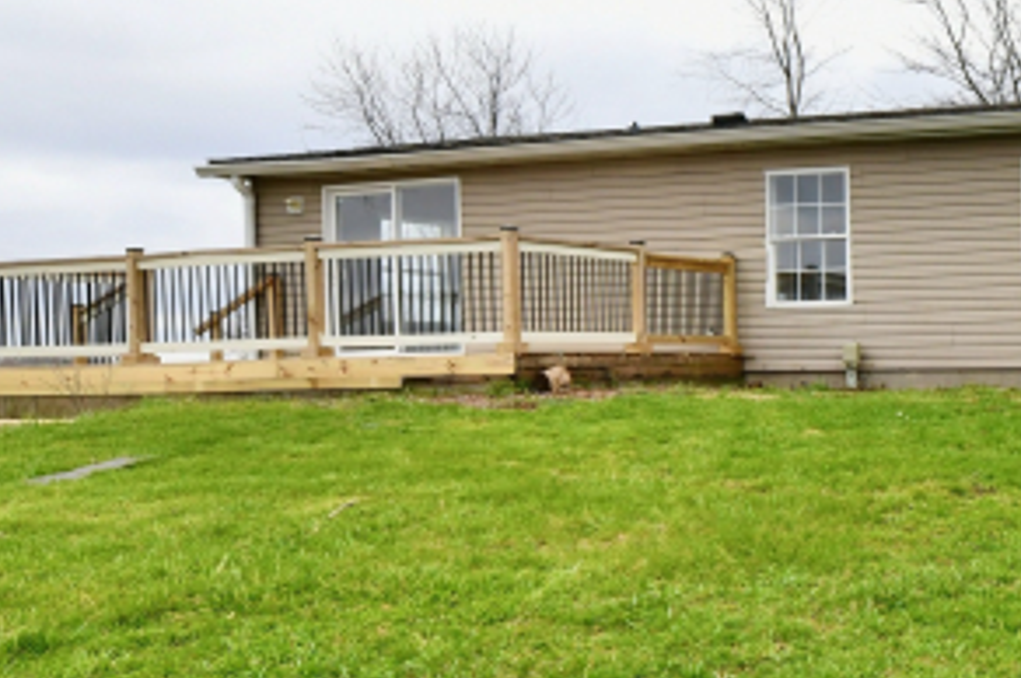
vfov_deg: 36.7
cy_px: 391
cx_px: 1175
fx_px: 1020
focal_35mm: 36
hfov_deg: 40.5
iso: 640
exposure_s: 1/500
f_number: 11
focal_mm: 14
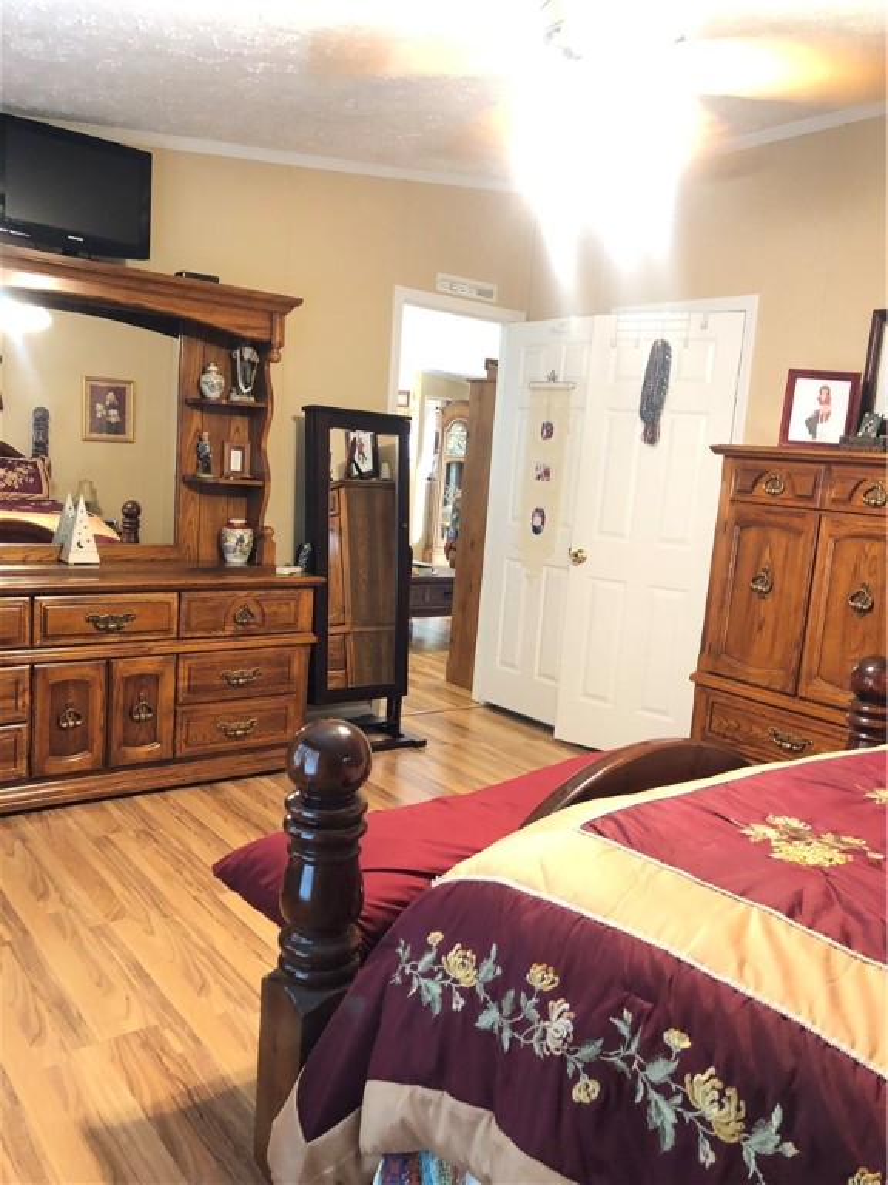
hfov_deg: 49.7
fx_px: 958
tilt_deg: -5.3
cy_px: 592
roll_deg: -3.8
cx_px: 444
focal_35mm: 28
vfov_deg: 63.4
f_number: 1.8
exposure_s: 1/6
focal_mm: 3.99
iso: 100
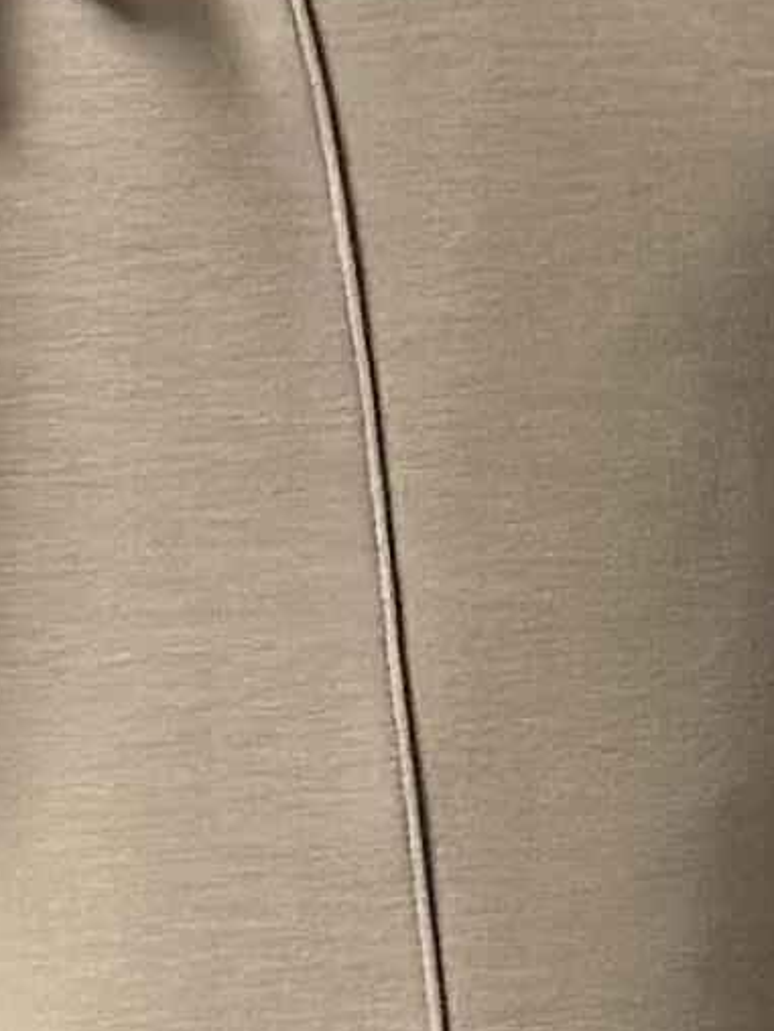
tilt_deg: +1.0
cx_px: -33
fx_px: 11359
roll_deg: +0.2
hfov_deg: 3.9
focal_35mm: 381
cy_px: 2147
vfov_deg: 5.1
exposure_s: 1/121
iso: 125
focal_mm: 6.86
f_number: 1.78
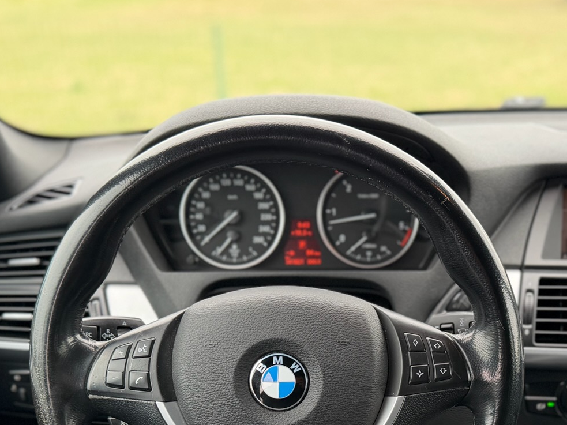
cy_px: 407
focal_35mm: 50
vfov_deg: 27.7
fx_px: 819
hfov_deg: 37.9
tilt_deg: -29.3
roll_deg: +0.3
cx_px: 366
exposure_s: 1/138
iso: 160
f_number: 1.78
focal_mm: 6.76
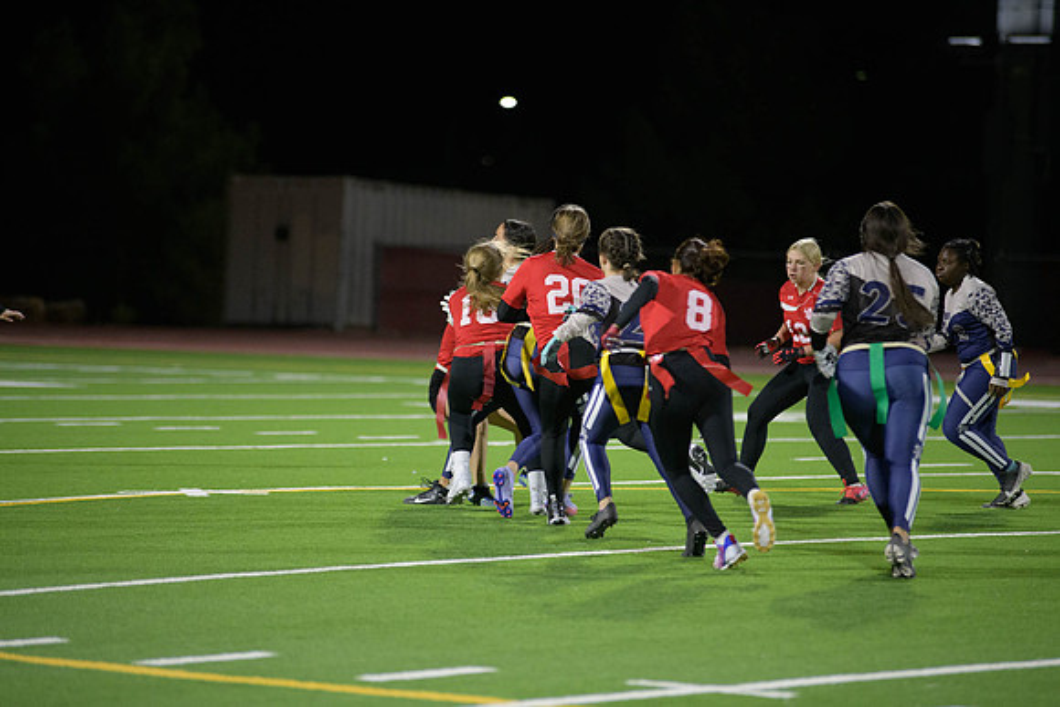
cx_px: 530
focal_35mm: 200
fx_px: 5890
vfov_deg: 6.9
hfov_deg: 10.3
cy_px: 354
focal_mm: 200
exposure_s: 1/640
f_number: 2.8
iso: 3600
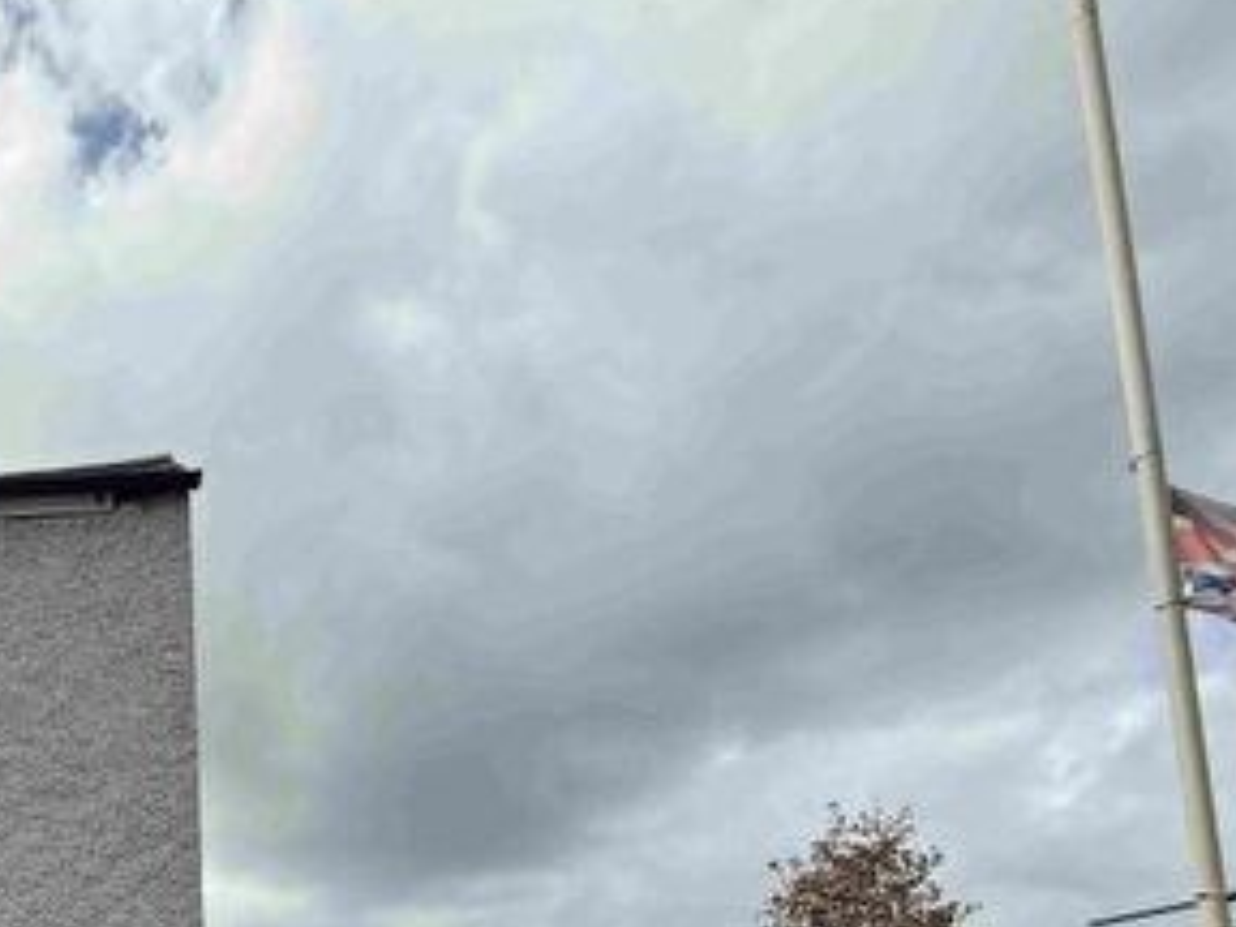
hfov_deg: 42.0
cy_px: 1097
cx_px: -142
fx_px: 1214
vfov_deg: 34.1
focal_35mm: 34
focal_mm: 2.22
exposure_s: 1/1259
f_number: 2.2
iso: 50
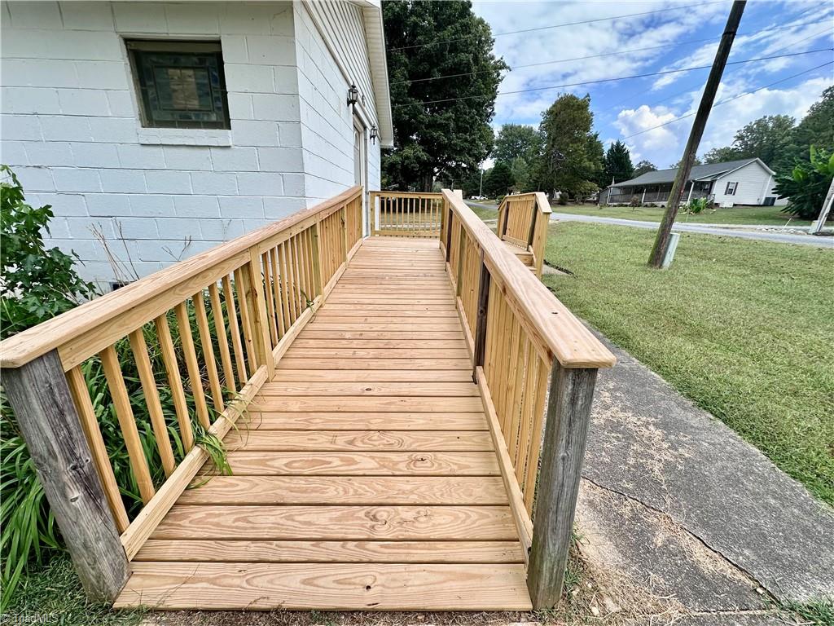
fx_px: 337
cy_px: 313
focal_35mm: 14
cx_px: 417
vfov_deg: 85.7
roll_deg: -1.7
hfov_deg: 102.1
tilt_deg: -17.0
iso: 40
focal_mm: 2.22
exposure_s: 1/1171
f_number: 2.2
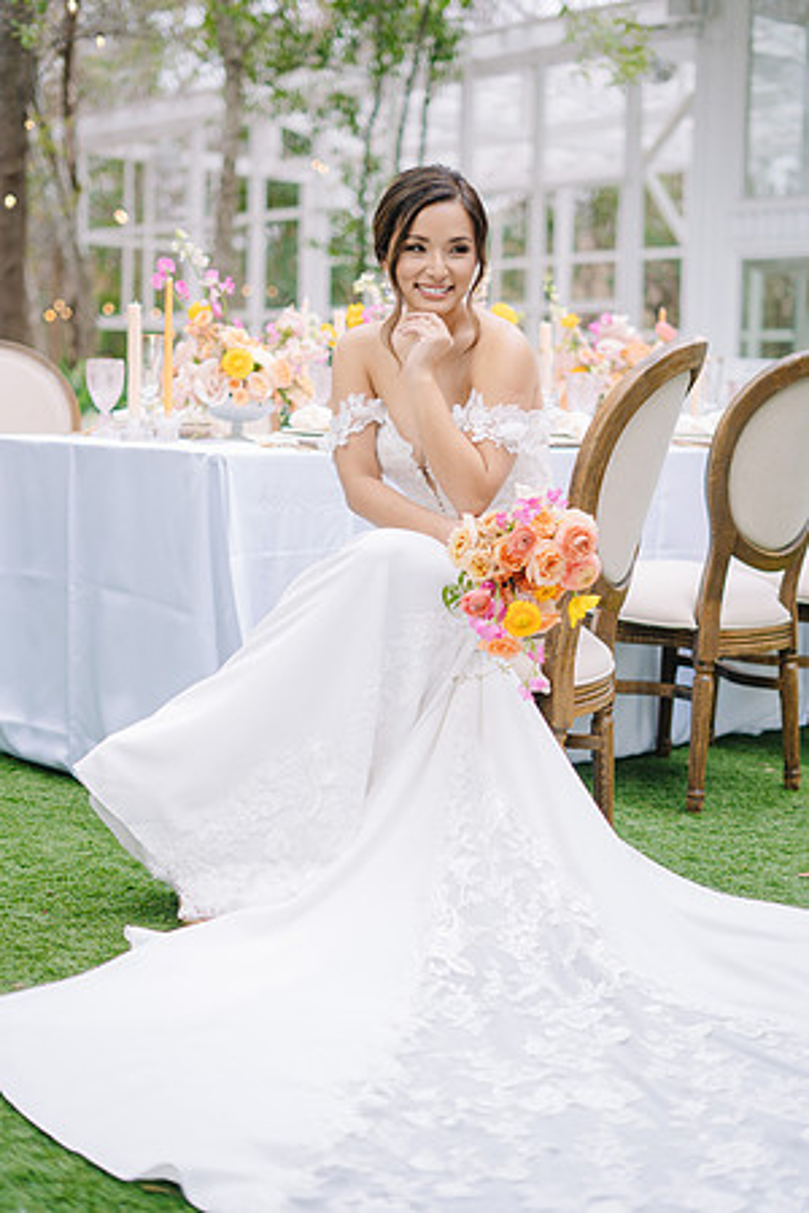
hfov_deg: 27.0
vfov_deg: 39.6
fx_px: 1685
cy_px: 606
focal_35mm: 50
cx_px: 404
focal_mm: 50
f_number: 2
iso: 50
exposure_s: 1/160
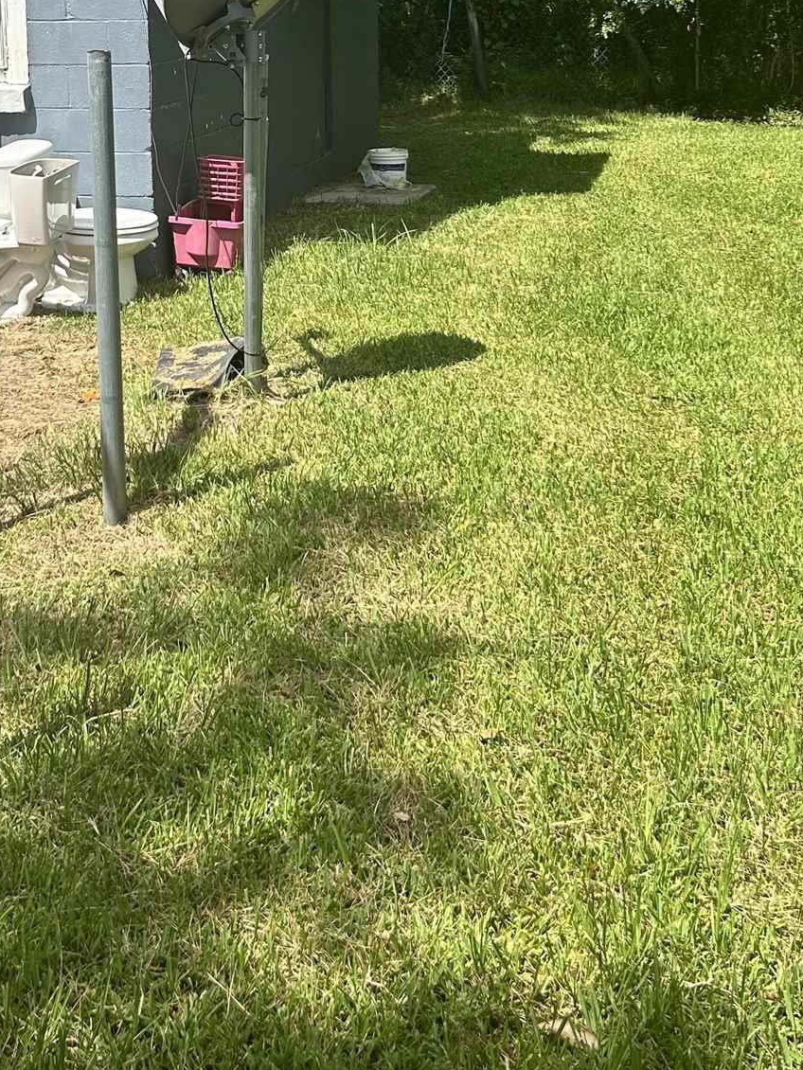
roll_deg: +1.9
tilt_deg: -5.2
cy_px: 94
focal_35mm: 53
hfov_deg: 27.1
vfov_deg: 34.1
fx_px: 1639
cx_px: 186
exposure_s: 1/2695
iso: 50
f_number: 1.5
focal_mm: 5.7
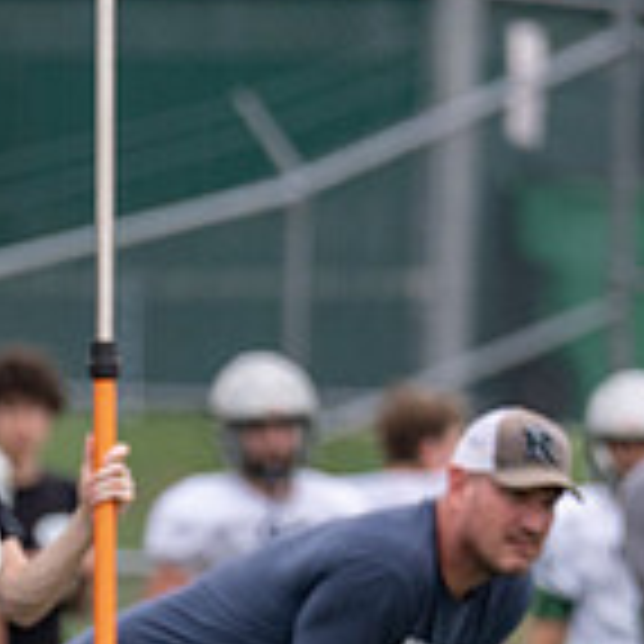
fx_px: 21511
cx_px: -380
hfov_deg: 1.7
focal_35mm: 1022
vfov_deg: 1.7
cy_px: 894
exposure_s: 1/2500
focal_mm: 200
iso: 200
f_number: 2.8
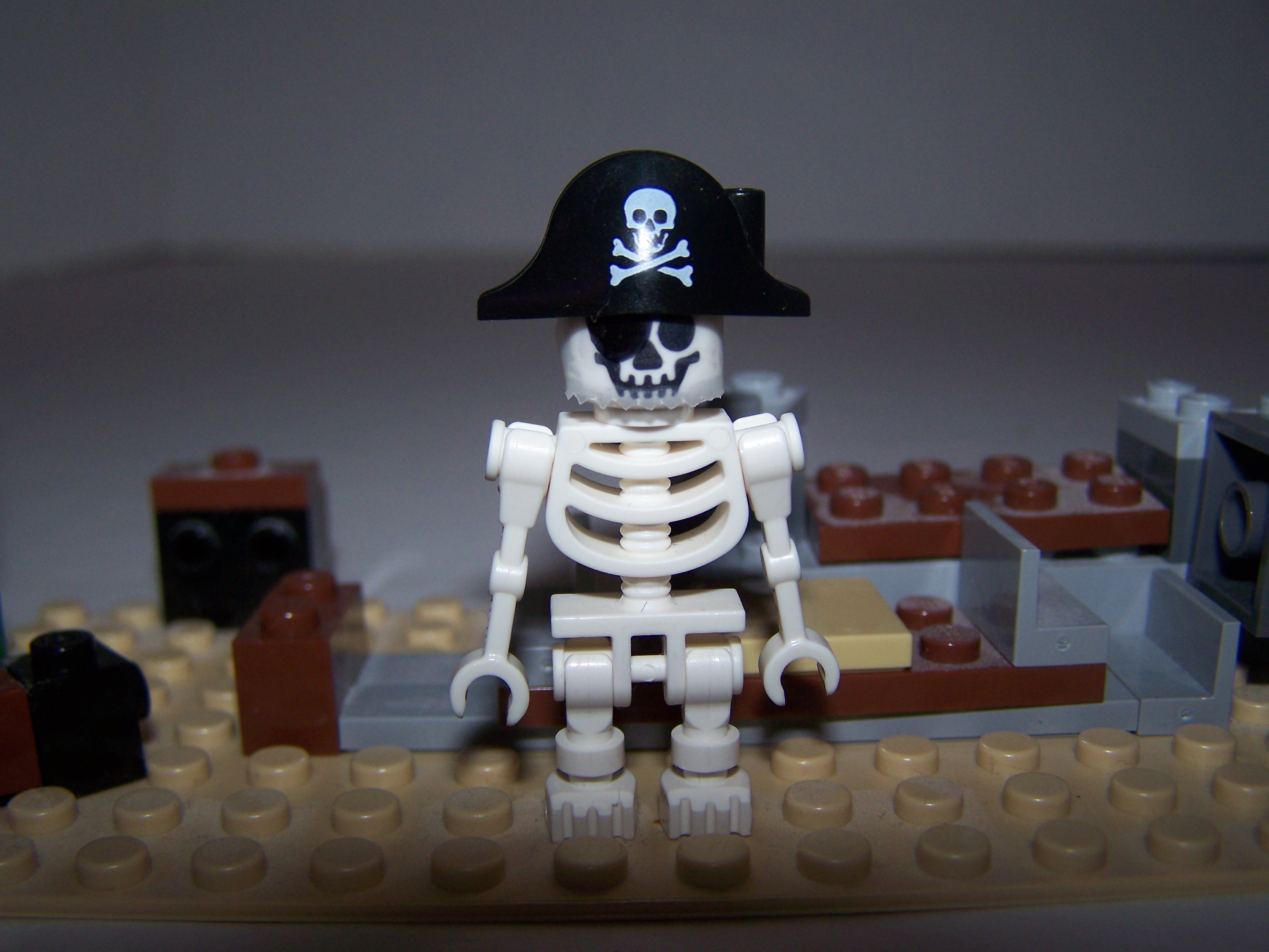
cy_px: 476
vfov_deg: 37.7
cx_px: 634
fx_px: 1393
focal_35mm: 38
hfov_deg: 49.0
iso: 80
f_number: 2.8
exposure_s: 1/60
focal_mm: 6.3
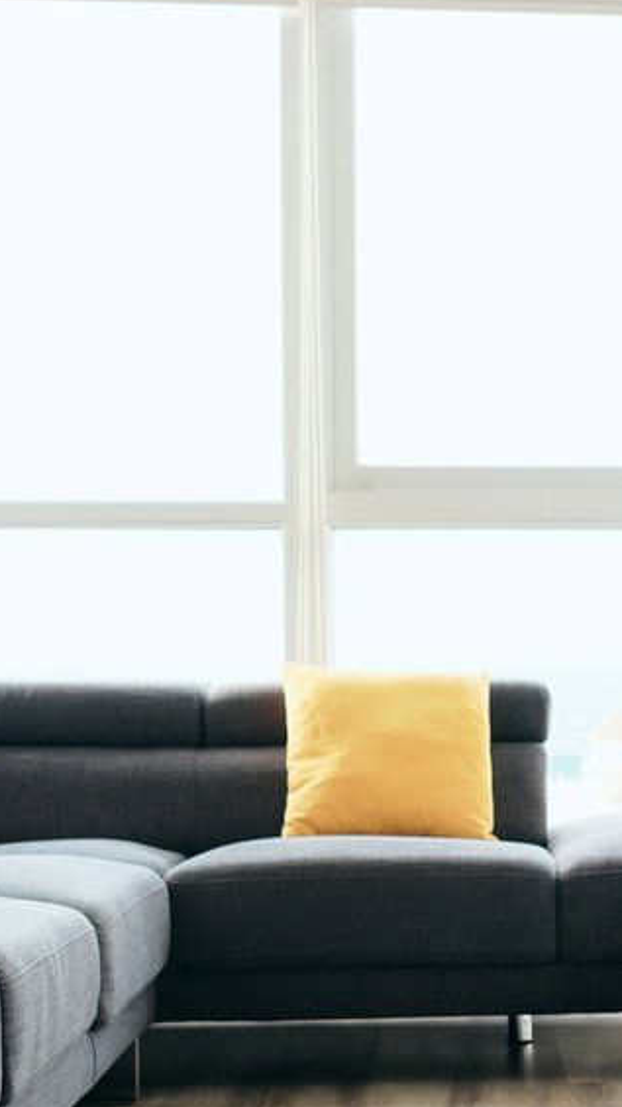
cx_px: 697
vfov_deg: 27.1
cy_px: 677
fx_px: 2288
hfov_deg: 15.1
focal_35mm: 78
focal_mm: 23
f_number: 2.8
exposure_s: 1/200
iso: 500
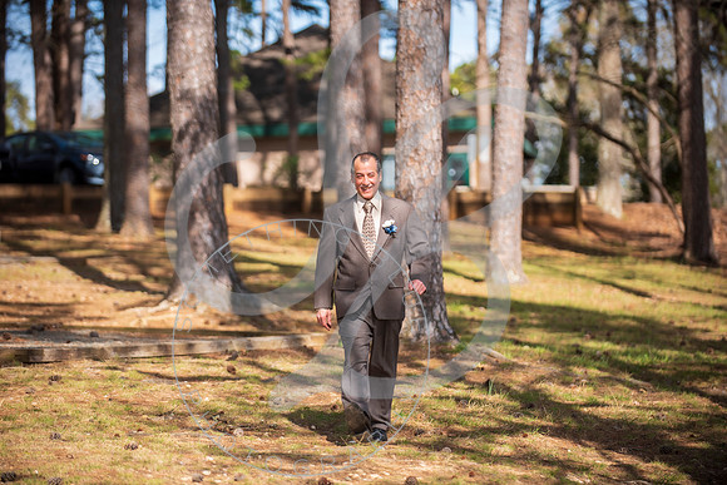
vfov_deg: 9.8
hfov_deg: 14.7
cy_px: 242
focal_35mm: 140
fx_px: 2828
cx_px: 364
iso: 100
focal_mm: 140
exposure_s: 1/640
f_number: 2.8
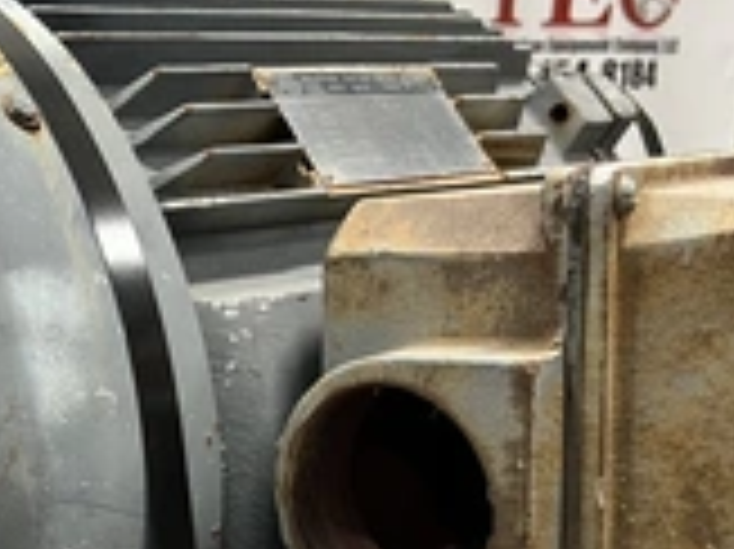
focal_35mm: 64
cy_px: 482
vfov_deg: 22.4
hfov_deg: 28.3
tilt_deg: -16.3
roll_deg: +0.7
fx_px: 1356
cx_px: -14
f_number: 1.5
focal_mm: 5.7
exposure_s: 1/60
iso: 250
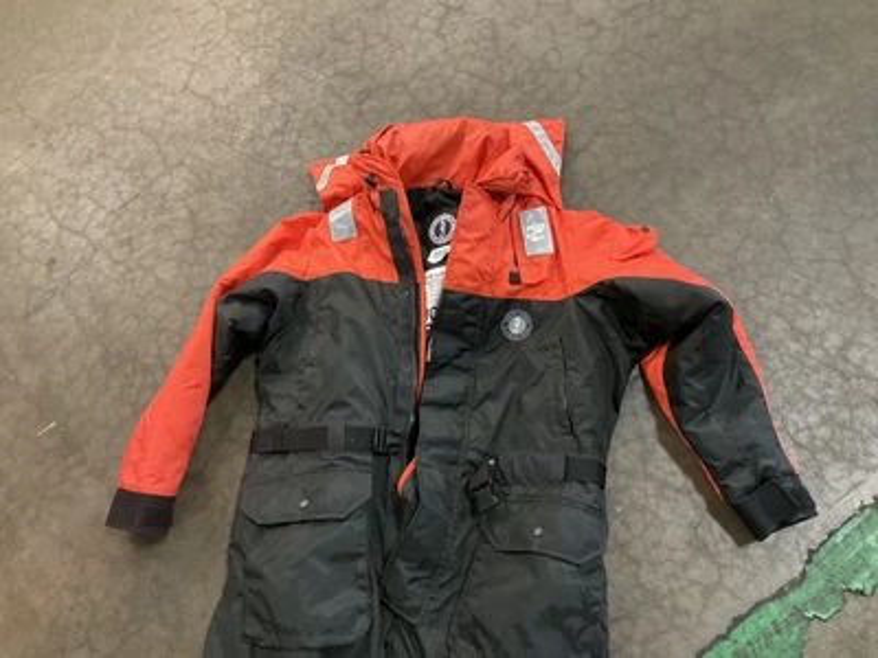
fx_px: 736
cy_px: 329
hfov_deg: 61.7
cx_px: 439
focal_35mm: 29
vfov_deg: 48.2
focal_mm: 3
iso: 250
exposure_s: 1/40
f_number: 1.8
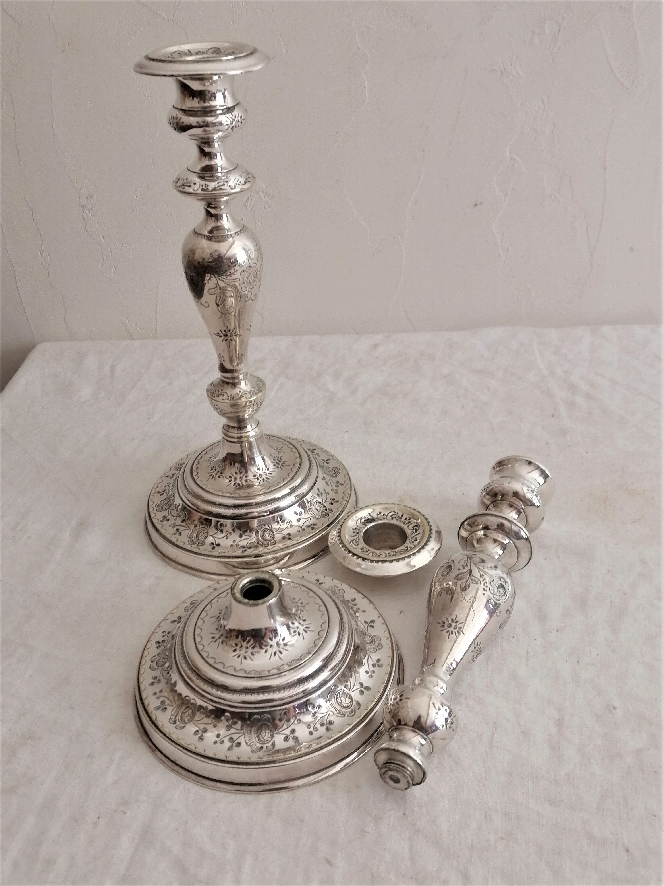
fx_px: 895
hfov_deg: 40.7
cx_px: 332
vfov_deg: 52.6
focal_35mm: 35
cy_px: 443
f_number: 1.8
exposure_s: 1/33.3
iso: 80
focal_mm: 5.4
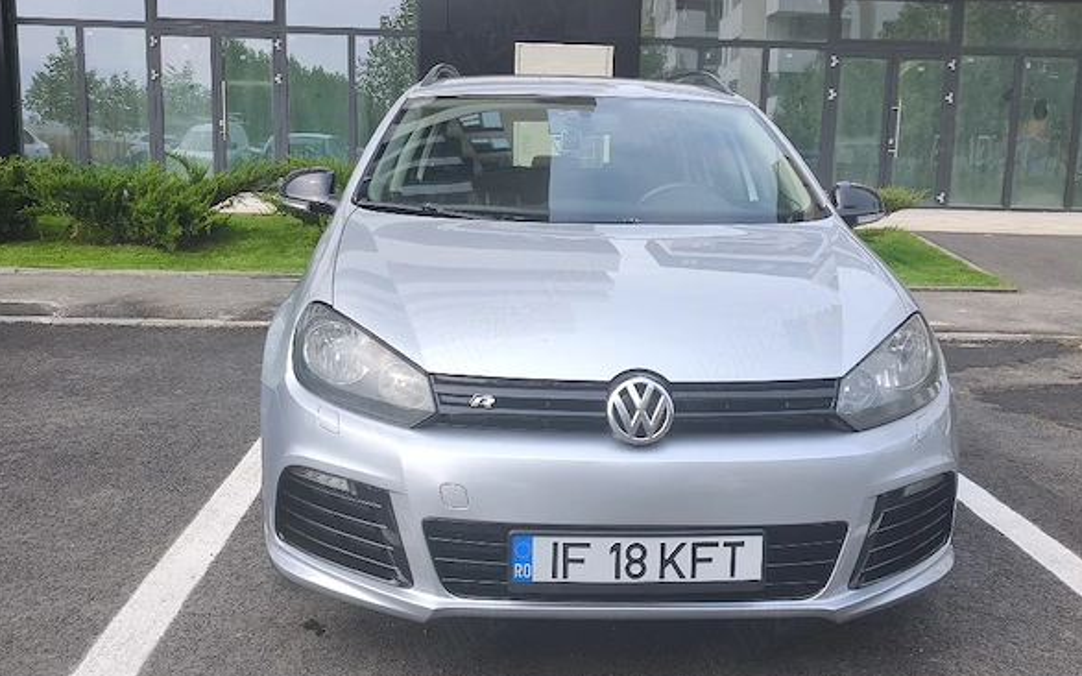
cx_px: 548
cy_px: 351
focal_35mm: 38
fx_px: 1120
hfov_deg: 51.5
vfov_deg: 33.6
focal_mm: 6.57
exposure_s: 1/833
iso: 50
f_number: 1.6
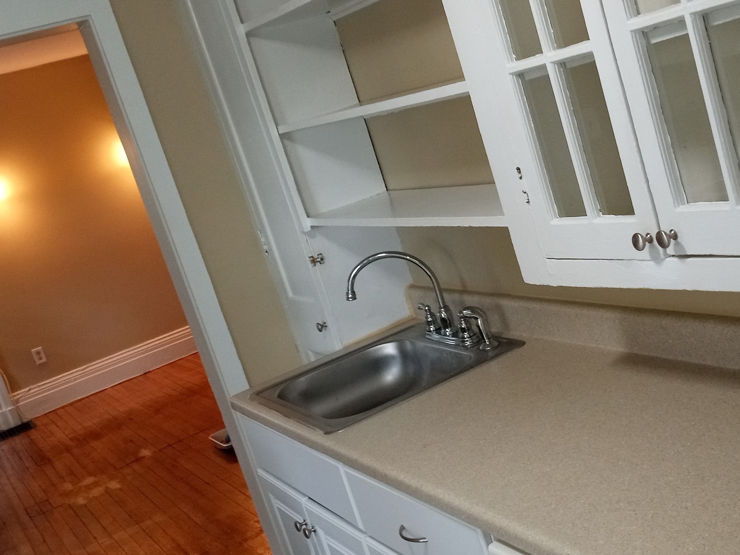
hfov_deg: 38.4
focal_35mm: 49
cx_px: 507
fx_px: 1048
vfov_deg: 29.7
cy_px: 278
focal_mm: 3.71
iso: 226
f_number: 2.2
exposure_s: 1/33.3
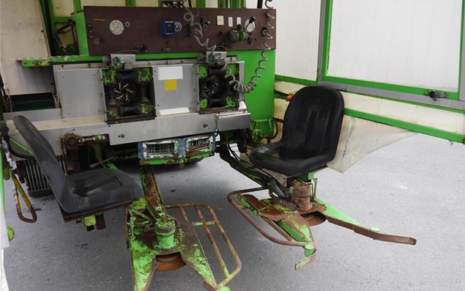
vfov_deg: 39.3
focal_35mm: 32
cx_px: 233
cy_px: 174
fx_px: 406
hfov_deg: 59.6
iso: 160
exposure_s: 1/200
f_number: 4.5
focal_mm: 15
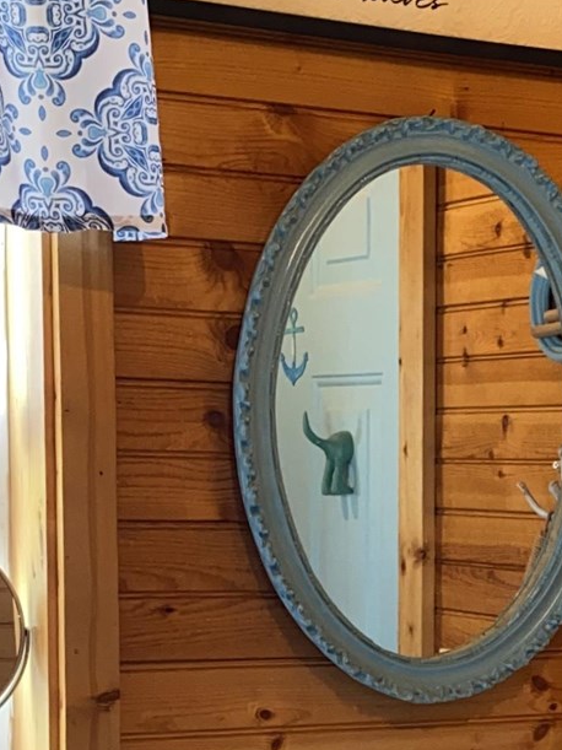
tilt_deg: -1.6
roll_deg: -1.9
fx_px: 2122
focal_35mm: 98
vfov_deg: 19.6
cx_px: 617
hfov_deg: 14.7
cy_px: 684
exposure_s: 1/24
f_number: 1.8
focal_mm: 4.25
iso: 40
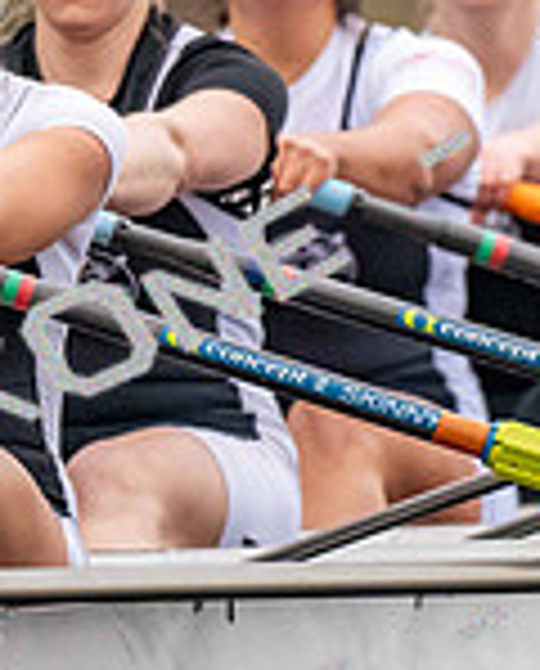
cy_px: 173
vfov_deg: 0.9
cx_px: 216
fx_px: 43493
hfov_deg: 0.7
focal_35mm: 2186
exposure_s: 1/2500
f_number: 4
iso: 3600
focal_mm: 600
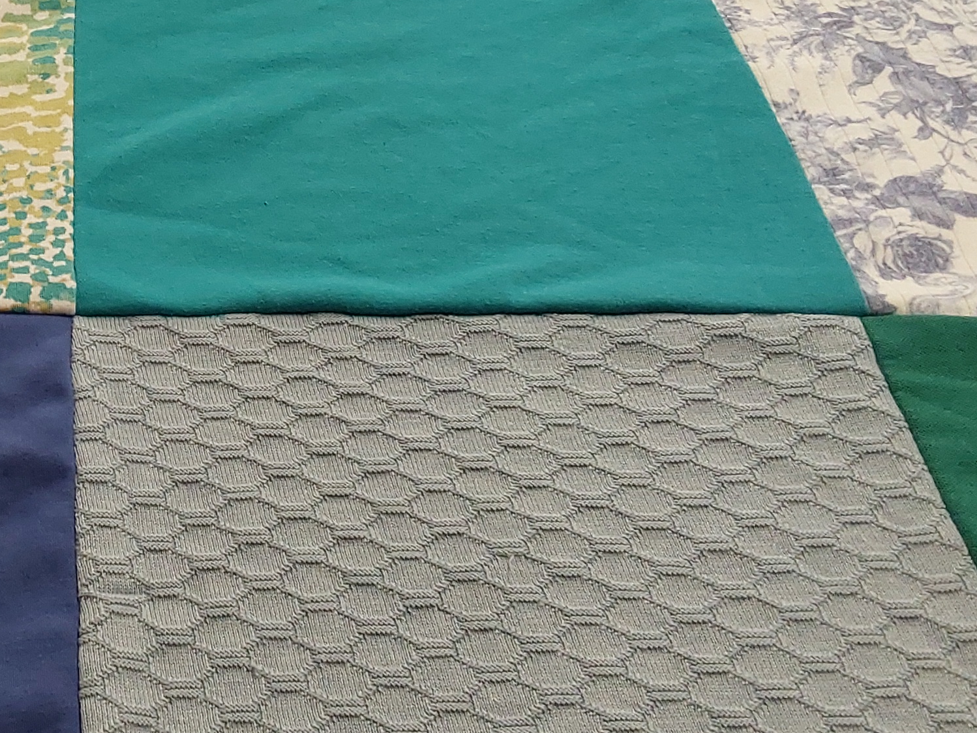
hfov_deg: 29.7
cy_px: 220
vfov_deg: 23.9
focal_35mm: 61
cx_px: 16
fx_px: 1722
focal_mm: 2.91
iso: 100
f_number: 1.9
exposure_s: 1/60
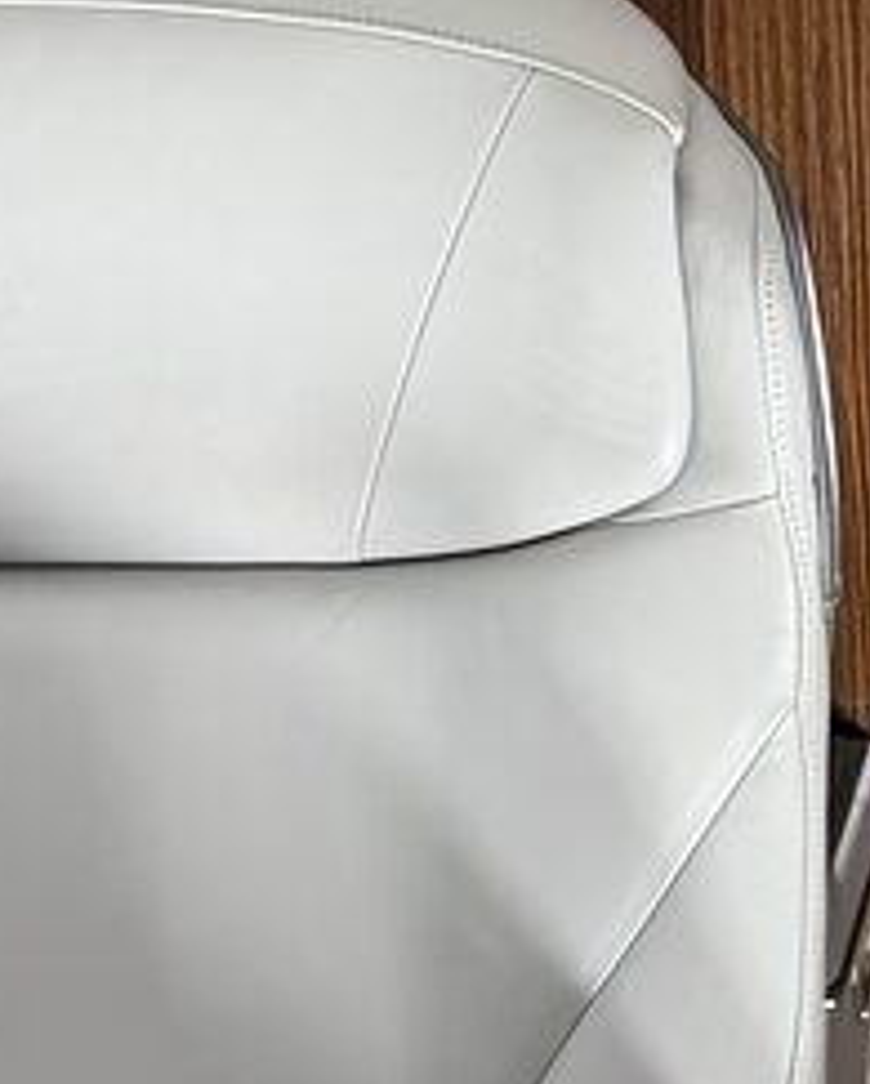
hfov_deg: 9.5
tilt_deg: -16.7
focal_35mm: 154
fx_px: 4947
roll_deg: -0.9
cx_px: 1646
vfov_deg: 12.2
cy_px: -223
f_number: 1.78
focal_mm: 6.76
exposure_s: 1/120
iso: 125
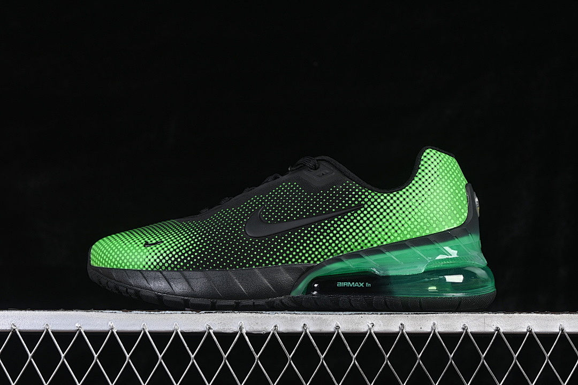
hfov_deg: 27.0
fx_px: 1204
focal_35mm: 75
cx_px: 289
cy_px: 192
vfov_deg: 18.2
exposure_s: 1/60
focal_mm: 50
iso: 160
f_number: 7.1
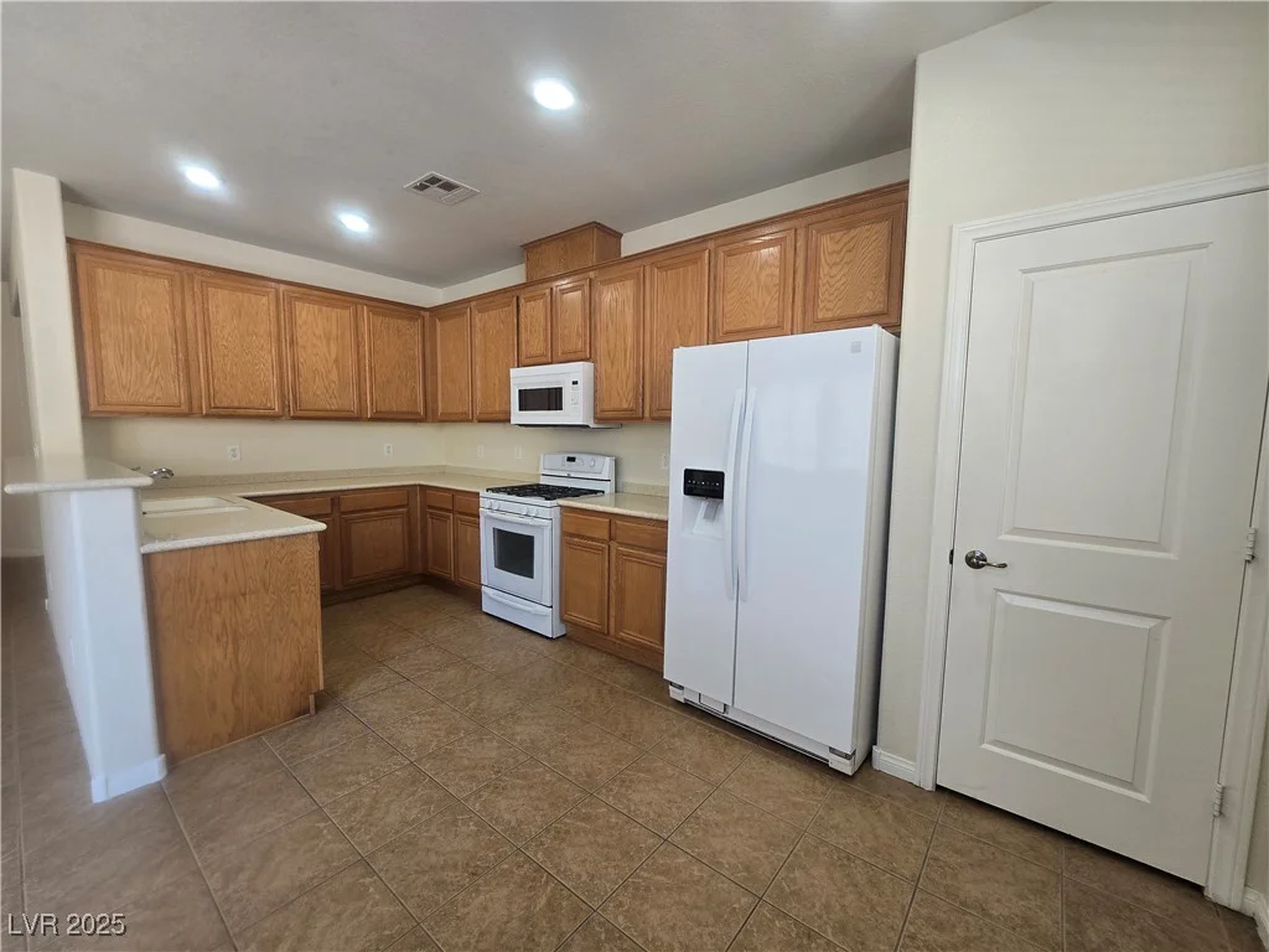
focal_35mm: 13
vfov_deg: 89.9
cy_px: 476
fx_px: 477
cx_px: 634
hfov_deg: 106.2
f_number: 2.2
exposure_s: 1/60
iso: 80
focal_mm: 2.2
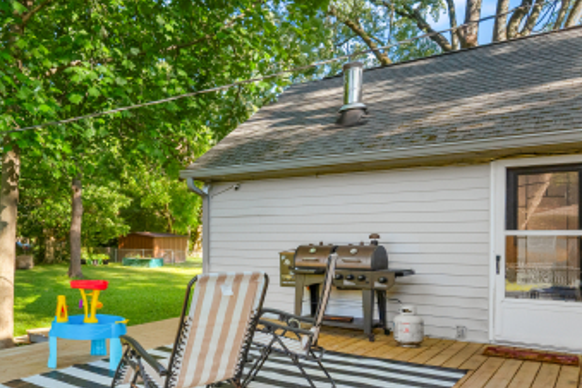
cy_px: 239
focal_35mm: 31
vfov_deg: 42.1
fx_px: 501
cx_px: 163
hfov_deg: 57.9
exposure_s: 1/400
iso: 800
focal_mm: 14
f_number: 6.3
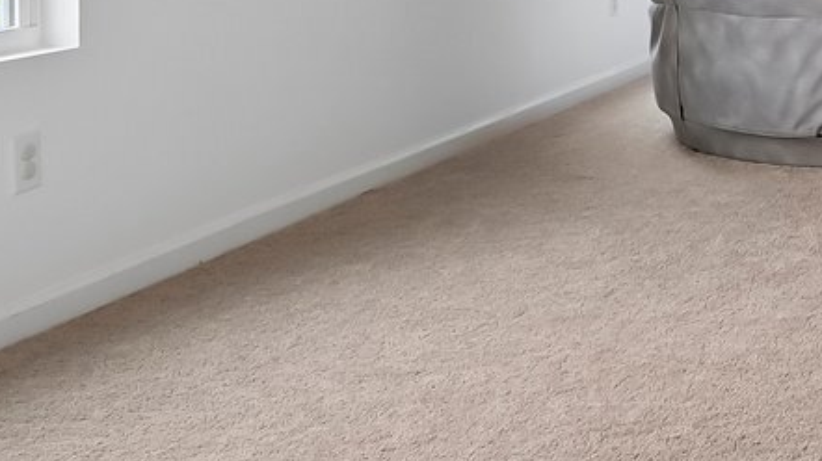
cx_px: 1239
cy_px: -157
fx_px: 1481
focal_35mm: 68
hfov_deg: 24.2
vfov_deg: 16.6
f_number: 8
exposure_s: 1/15
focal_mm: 14
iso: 160
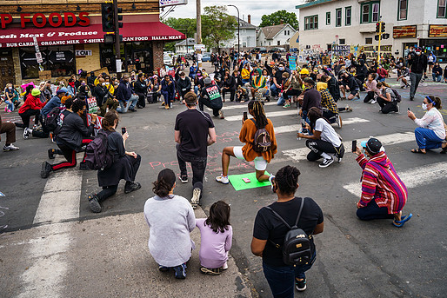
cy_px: 129
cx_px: 215
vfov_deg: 46.3
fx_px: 348
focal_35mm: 28
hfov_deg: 65.4
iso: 200
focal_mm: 24
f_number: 4
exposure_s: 1/1250
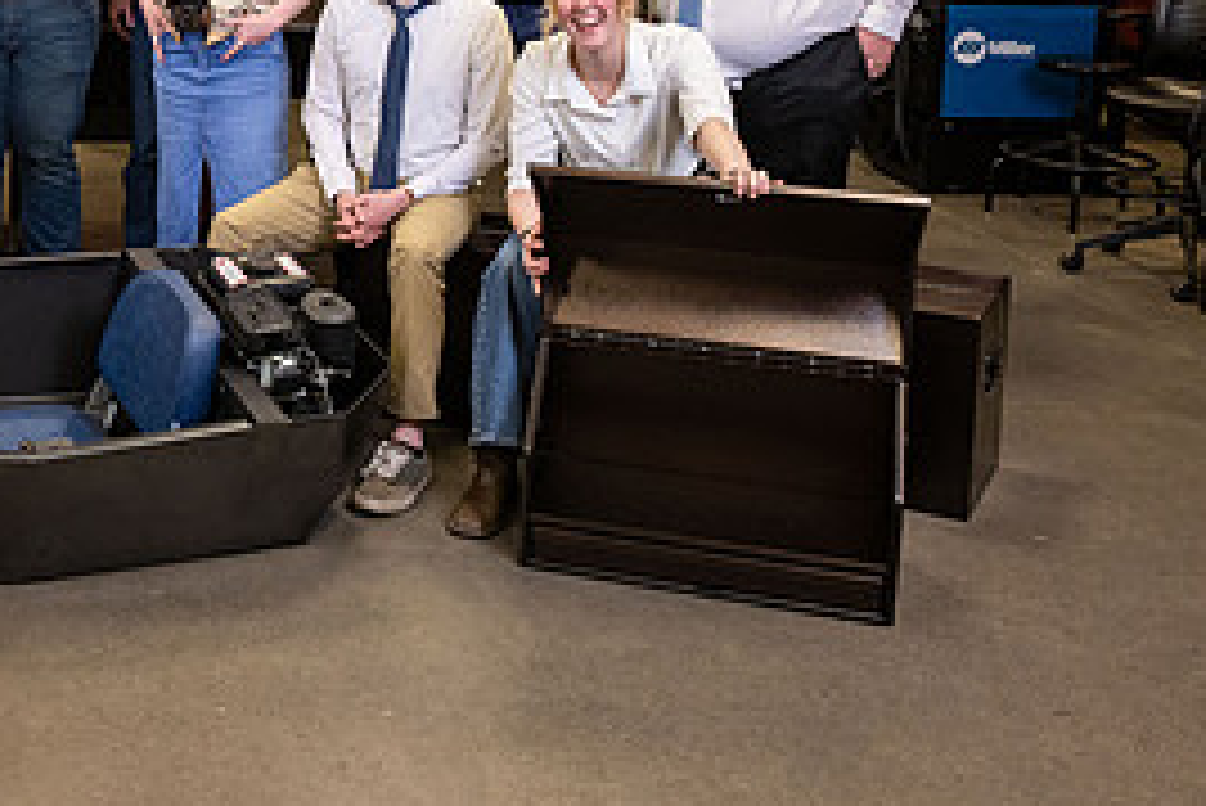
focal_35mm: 52
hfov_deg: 35.1
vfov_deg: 24.6
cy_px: -34
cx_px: 40
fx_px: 1743
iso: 1250
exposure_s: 1/100
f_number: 7.1
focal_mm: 24
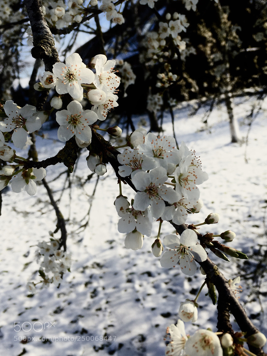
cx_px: 134
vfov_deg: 61.7
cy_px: 178
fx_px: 298
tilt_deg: -7.6
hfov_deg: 48.2
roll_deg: +0.8
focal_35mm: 29
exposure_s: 1/1672
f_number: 2.2
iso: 25
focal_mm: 4.15
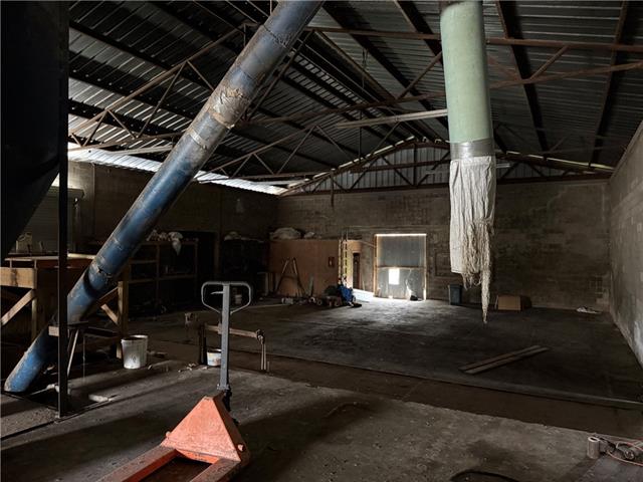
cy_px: 241
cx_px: 322
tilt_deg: +1.7
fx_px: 446
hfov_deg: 71.6
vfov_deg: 56.8
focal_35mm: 24
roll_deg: -0.3
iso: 1600
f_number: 1.78
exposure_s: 1/30
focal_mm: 6.76
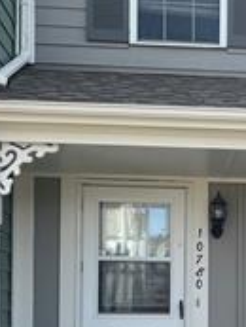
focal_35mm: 72
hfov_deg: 19.7
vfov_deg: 26.2
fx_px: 681
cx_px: 257
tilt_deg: +0.7
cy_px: 289
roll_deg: -1.2
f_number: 1.6
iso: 50
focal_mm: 5.1
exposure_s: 1/1536
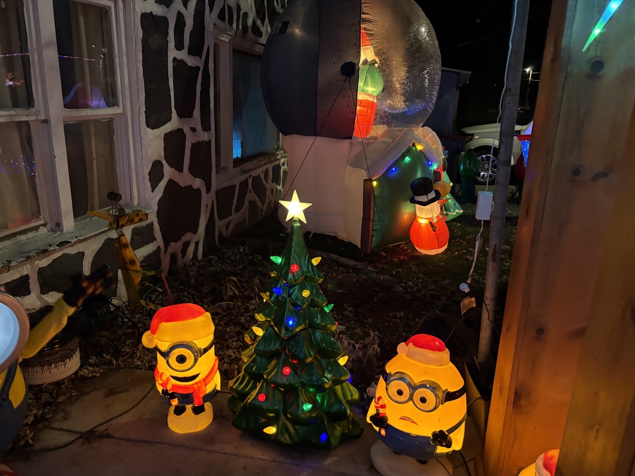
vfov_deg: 51.4
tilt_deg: -18.1
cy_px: 243
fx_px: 495
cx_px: 313
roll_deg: -1.6
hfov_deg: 65.3
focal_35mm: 27
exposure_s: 1/30
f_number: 1.6
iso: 640
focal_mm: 5.96
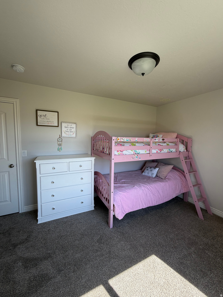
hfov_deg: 85.7
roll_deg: -0.6
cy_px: 148
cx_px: 112
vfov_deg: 102.1
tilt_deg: -5.0
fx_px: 120
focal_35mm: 14
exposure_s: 1/121
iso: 50
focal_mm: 2.22
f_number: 2.2
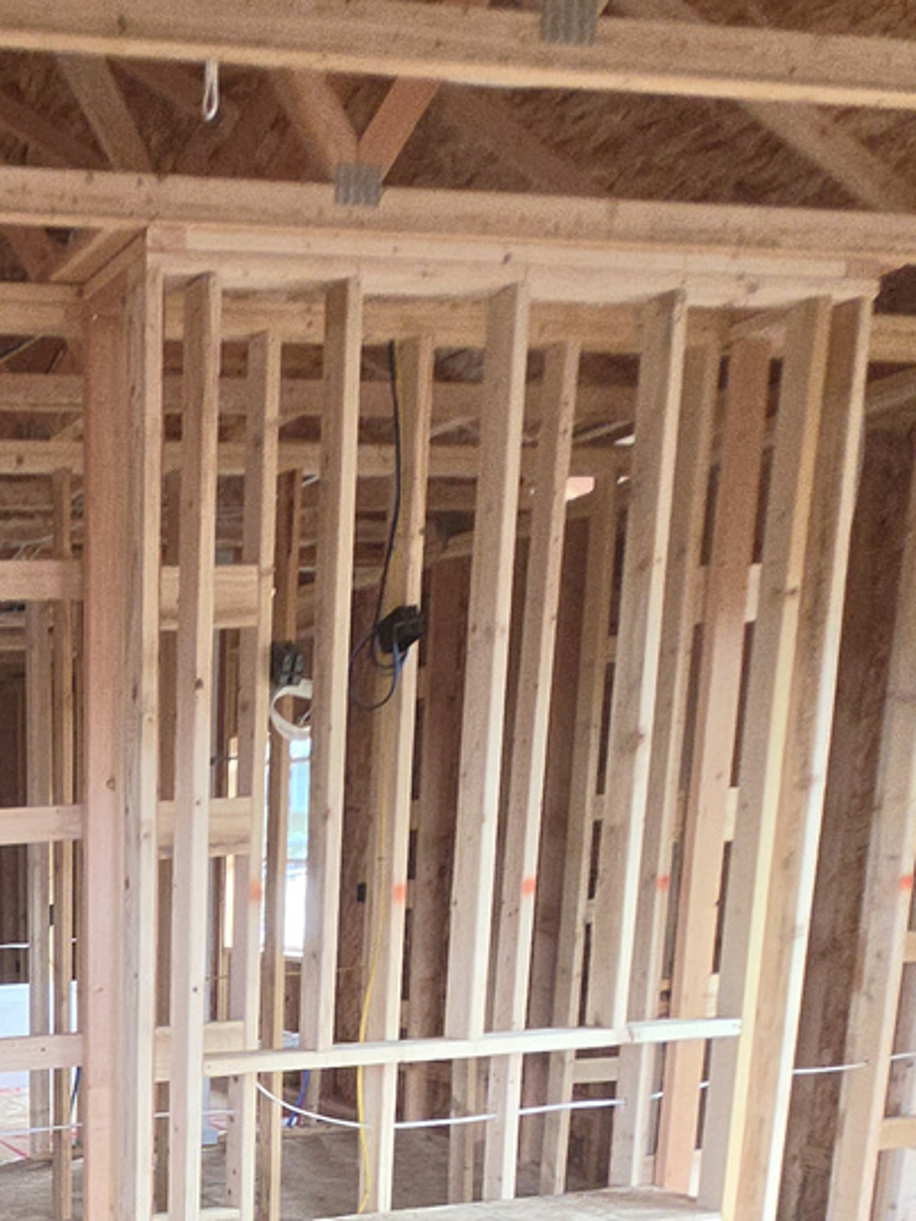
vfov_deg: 44.8
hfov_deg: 31.7
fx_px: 1305
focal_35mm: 37
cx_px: -208
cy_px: 1135
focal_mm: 2.2
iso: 80
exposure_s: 1/60
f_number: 1.9
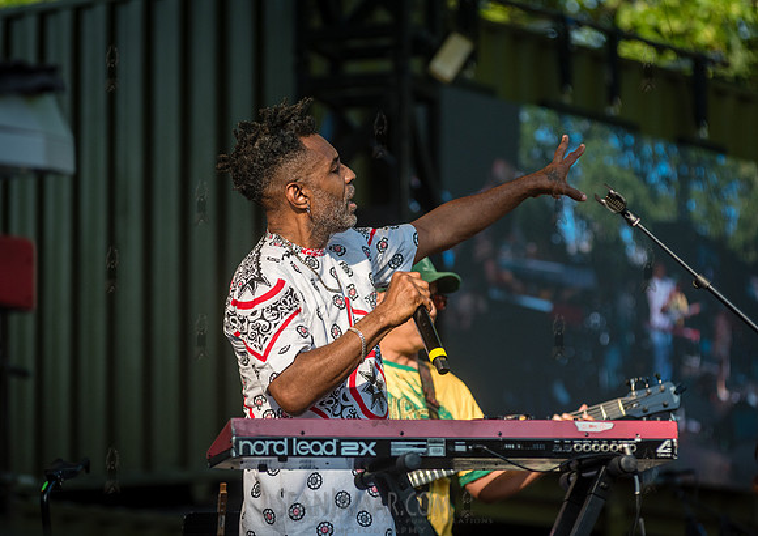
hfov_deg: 10.5
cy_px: 247
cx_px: 325
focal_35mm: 192
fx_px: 4117
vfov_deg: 7.4
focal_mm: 170
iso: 400
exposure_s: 1/1600
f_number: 4.5
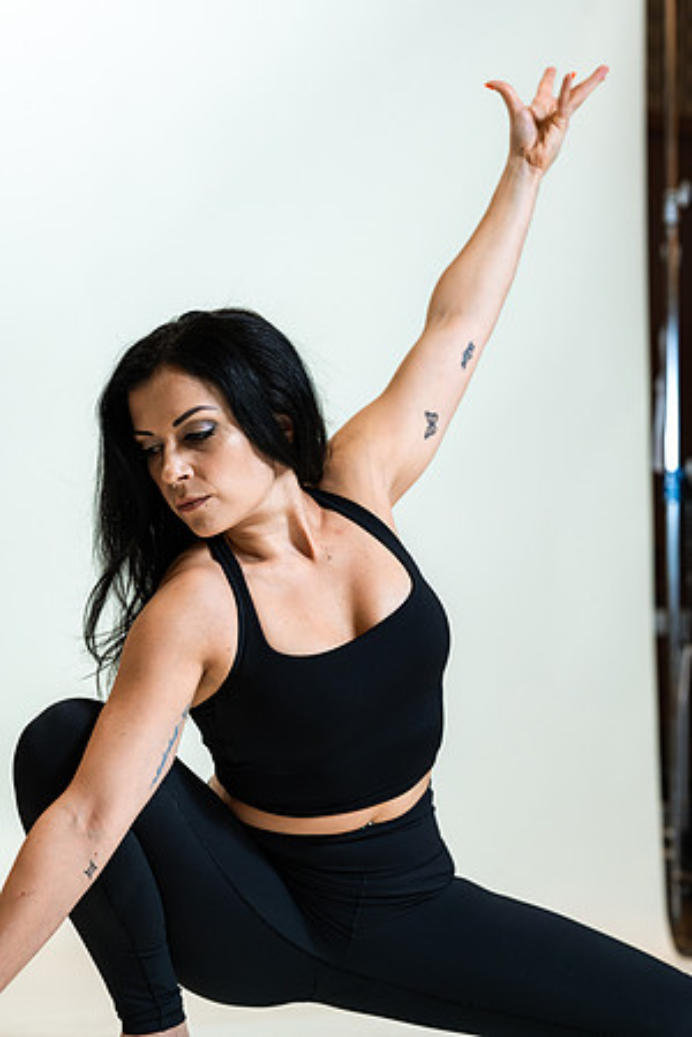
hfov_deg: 16.1
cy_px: 518
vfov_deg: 23.9
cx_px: 346
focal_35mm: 85
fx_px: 2451
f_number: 4
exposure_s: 1/160
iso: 320
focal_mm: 85
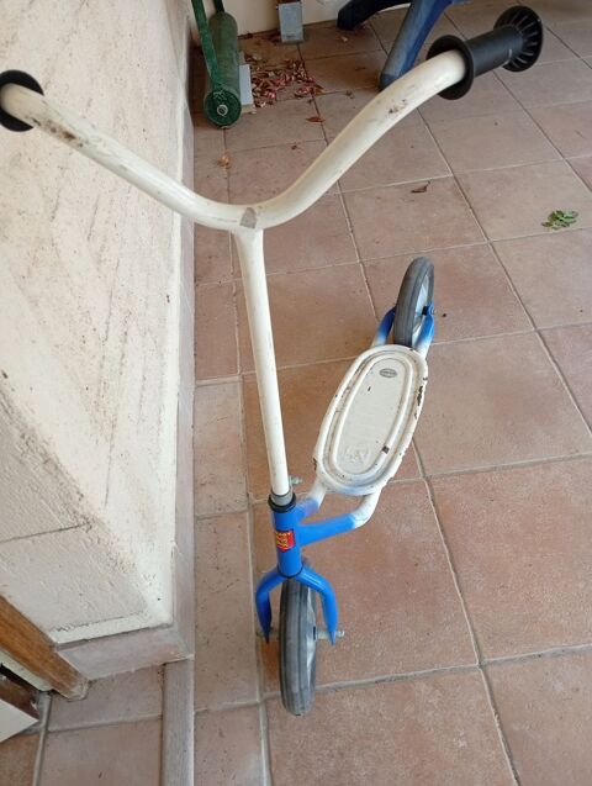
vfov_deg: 65.2
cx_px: 296
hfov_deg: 51.5
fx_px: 614
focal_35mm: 27
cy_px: 393
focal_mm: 3.98
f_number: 1.8
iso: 70
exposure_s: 1/50
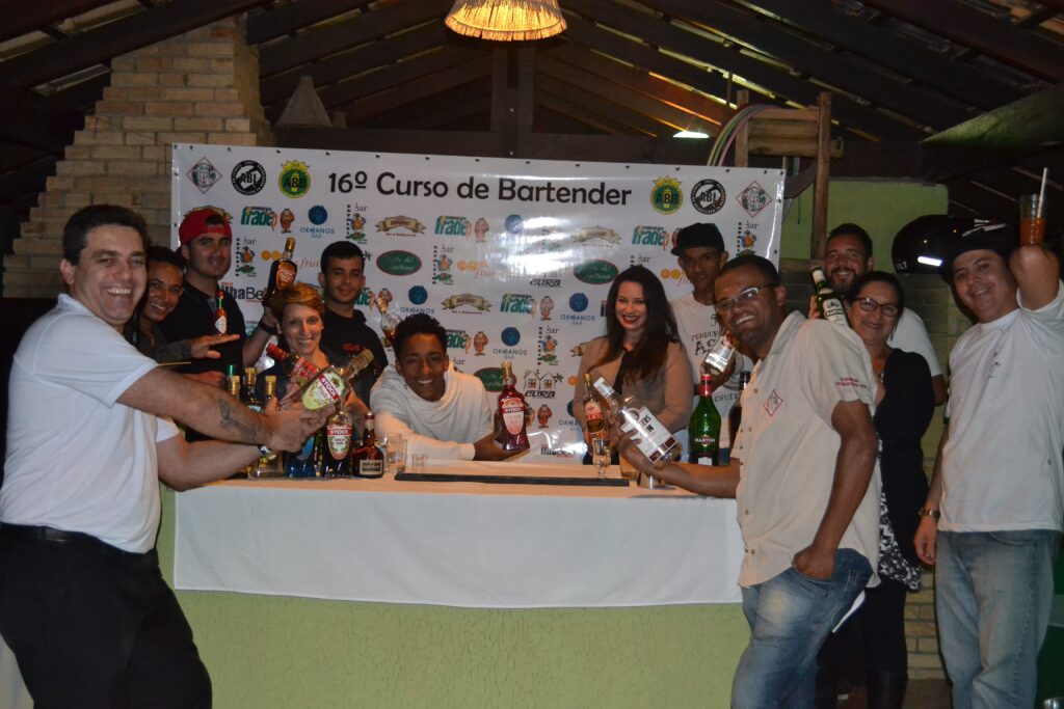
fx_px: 1241
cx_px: 532
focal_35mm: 42
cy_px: 354
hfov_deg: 46.4
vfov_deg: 31.9
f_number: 4.5
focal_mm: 28
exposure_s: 1/60
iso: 3200
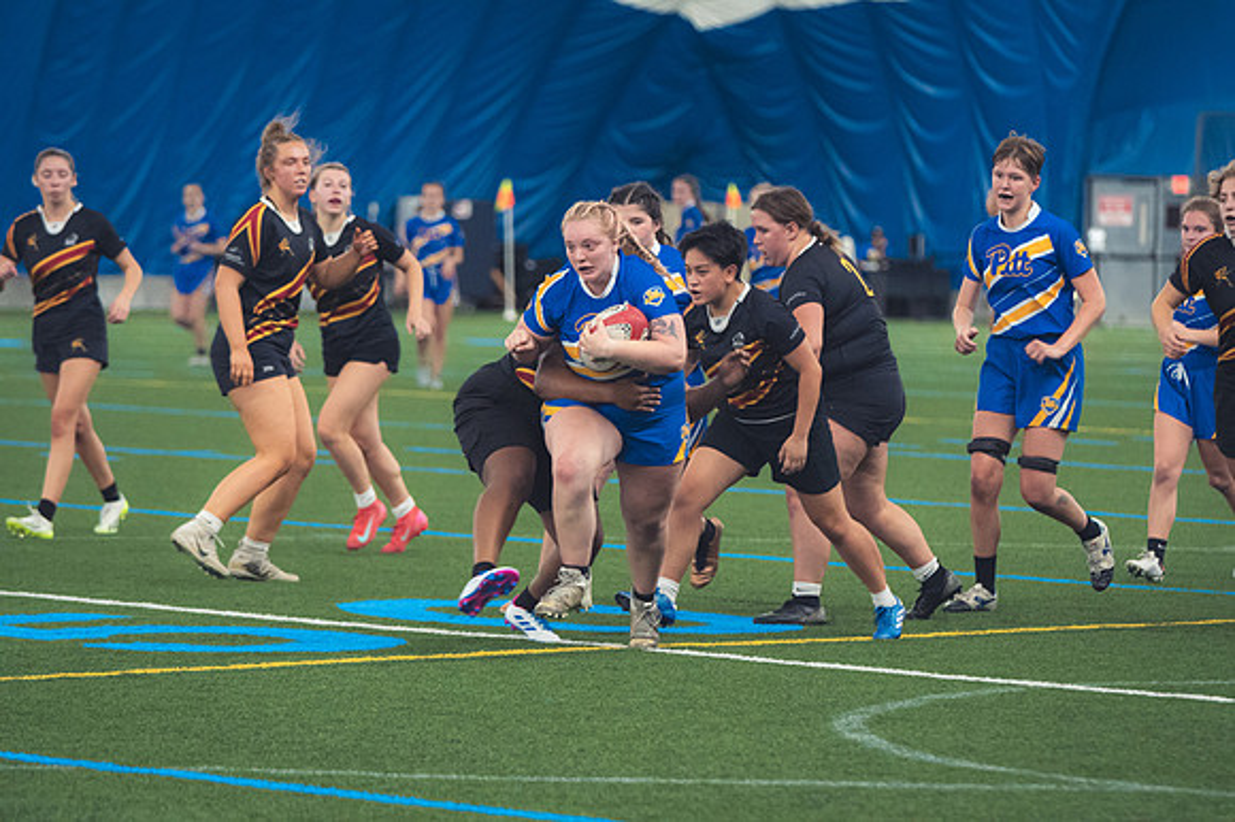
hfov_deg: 10.6
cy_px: 411
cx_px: 618
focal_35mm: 195
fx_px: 6686
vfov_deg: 7.0
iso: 3600
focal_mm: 130
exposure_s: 1/320
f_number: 2.8
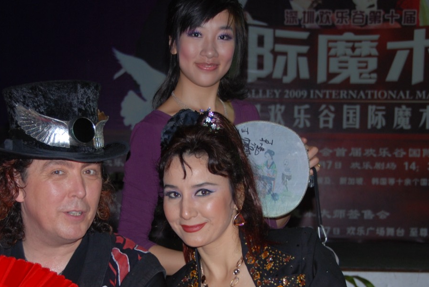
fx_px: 1205
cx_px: 191
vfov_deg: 13.5
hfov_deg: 20.2
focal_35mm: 101
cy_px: 230
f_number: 4.5
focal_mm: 38
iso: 200
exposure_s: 1/60
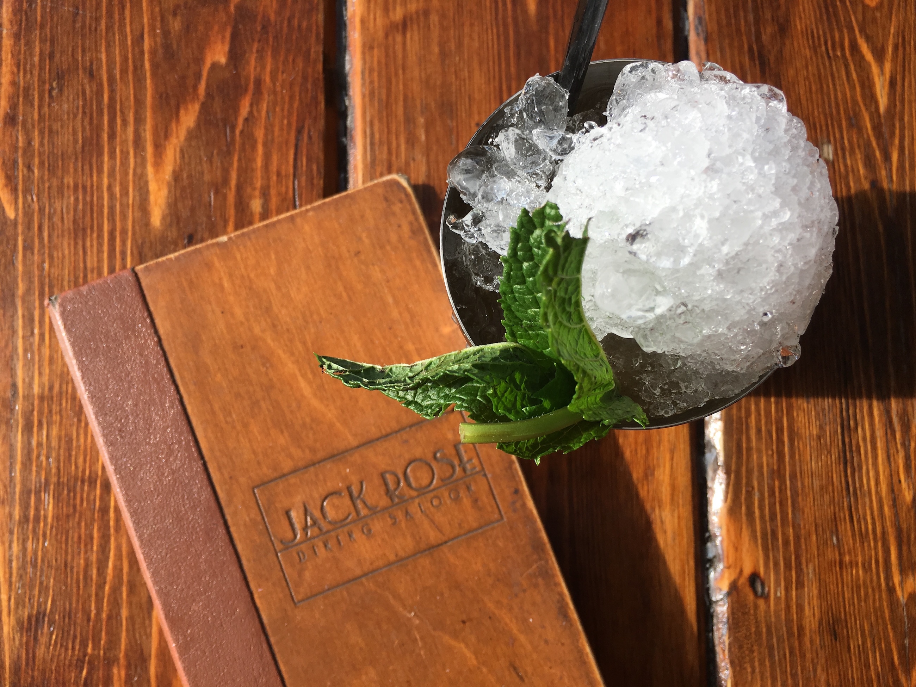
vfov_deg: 48.2
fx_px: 767
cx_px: 458
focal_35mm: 29
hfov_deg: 61.7
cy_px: 344
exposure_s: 1/333
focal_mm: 4.15
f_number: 2.2
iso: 25
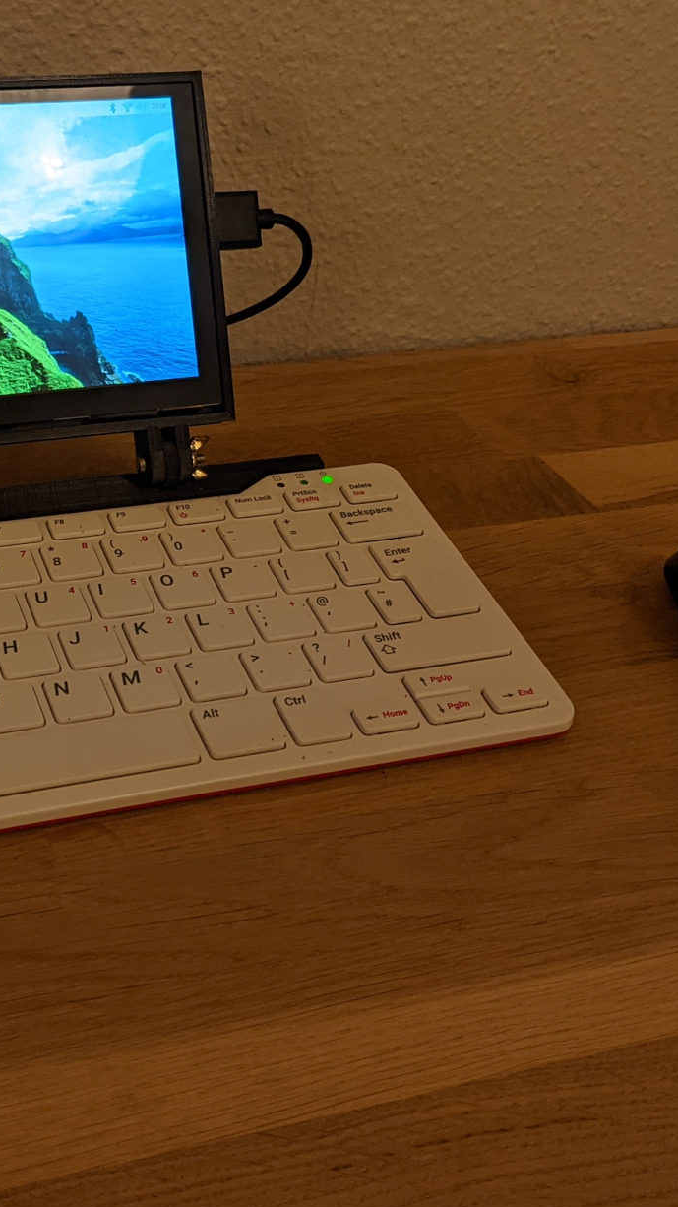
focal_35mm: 48
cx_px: 83
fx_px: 1535
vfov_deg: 42.8
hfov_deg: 24.3
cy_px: 510
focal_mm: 4.38
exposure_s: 1/25
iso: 96
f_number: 1.73
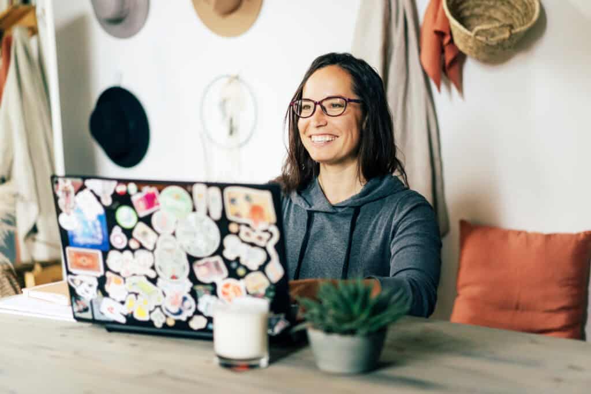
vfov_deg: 24.6
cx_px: 296
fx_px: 903
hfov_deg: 36.2
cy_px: 197
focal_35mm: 55
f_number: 2
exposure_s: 1/320
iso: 200
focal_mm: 55
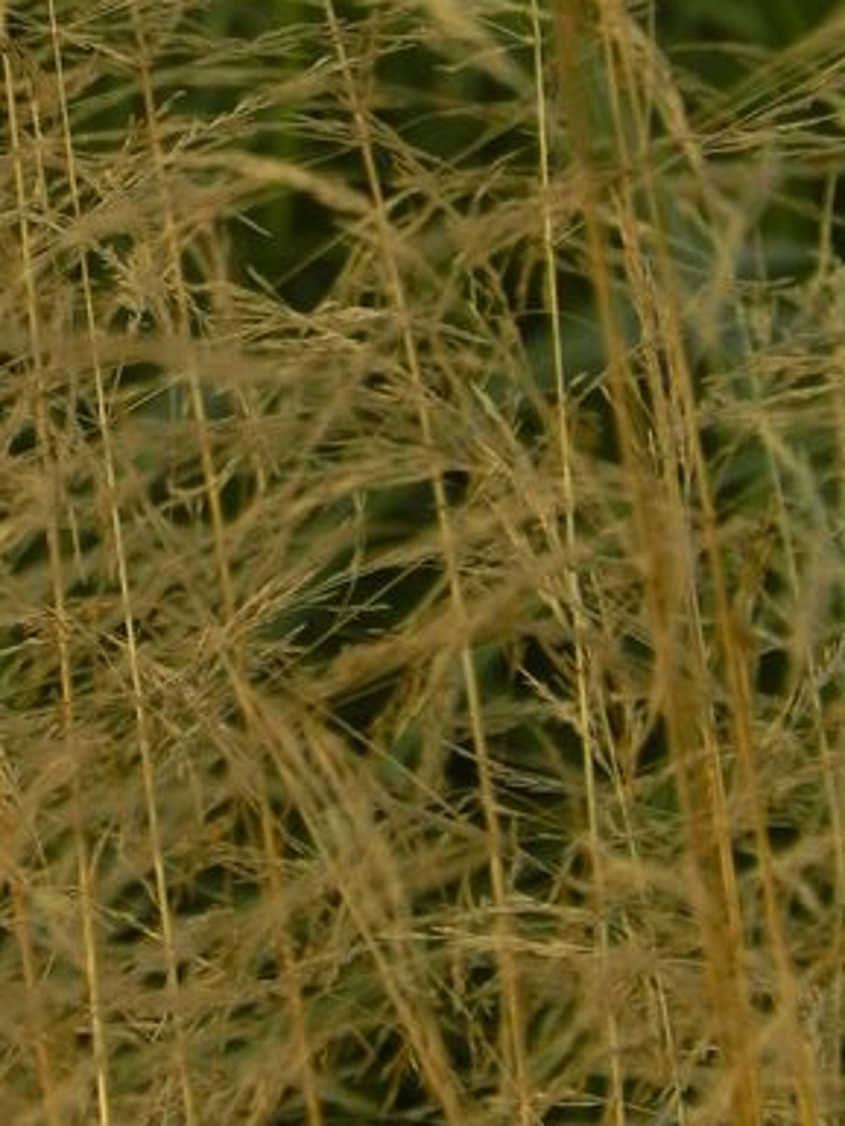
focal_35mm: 513
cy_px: 108
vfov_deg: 3.9
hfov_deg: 2.9
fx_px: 16688
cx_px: 152
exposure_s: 1/640
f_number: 5
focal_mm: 44
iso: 160
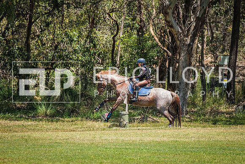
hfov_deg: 6.2
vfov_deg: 4.1
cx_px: 125
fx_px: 2265
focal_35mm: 333
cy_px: 121
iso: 250
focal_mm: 140
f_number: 3.6
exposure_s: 1/2000
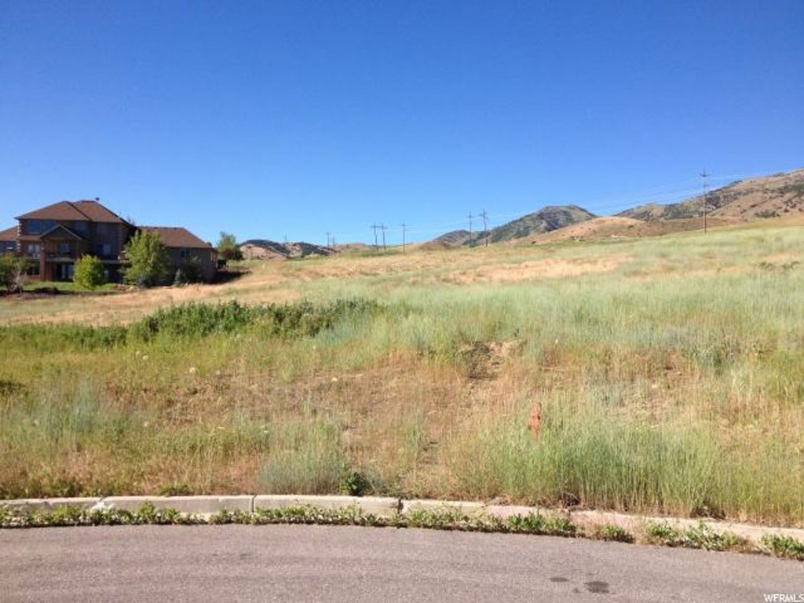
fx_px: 813
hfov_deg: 52.6
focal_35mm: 35
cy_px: 302
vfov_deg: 40.7
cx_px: 402
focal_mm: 4.28
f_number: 2.4
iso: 50
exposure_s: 1/1346
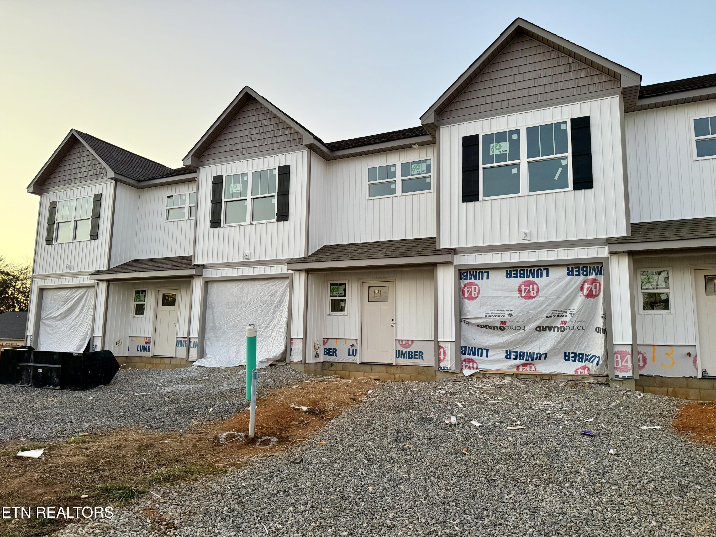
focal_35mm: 24
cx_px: 358
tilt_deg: +8.4
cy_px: 268
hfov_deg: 71.6
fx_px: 496
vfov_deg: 56.8
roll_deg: -1.1
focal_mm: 6.76
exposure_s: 1/68
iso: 200
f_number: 1.78
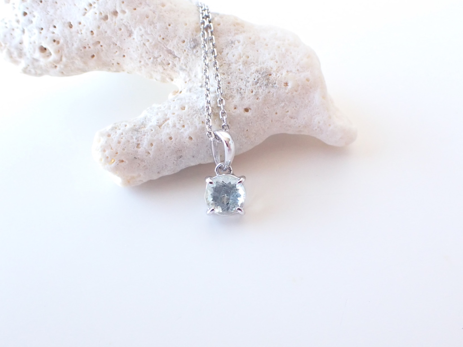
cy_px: 174
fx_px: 401
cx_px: 232
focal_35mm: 30
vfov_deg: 46.8
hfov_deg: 60.0
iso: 640
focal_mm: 5.4
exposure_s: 1/125
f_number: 3.2
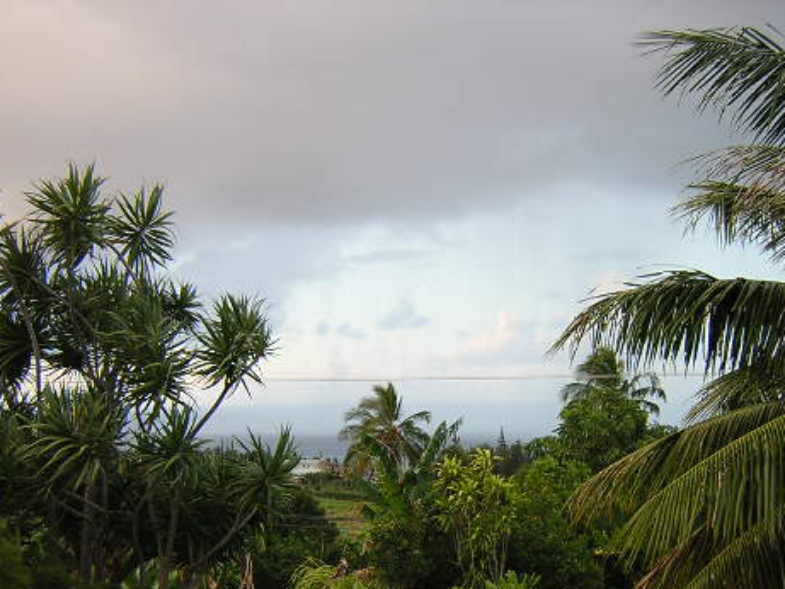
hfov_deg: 38.1
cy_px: 407
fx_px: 1134
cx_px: 446
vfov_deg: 28.9
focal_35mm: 50
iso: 100
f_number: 2.6
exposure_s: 1/59.2
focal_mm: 4.7
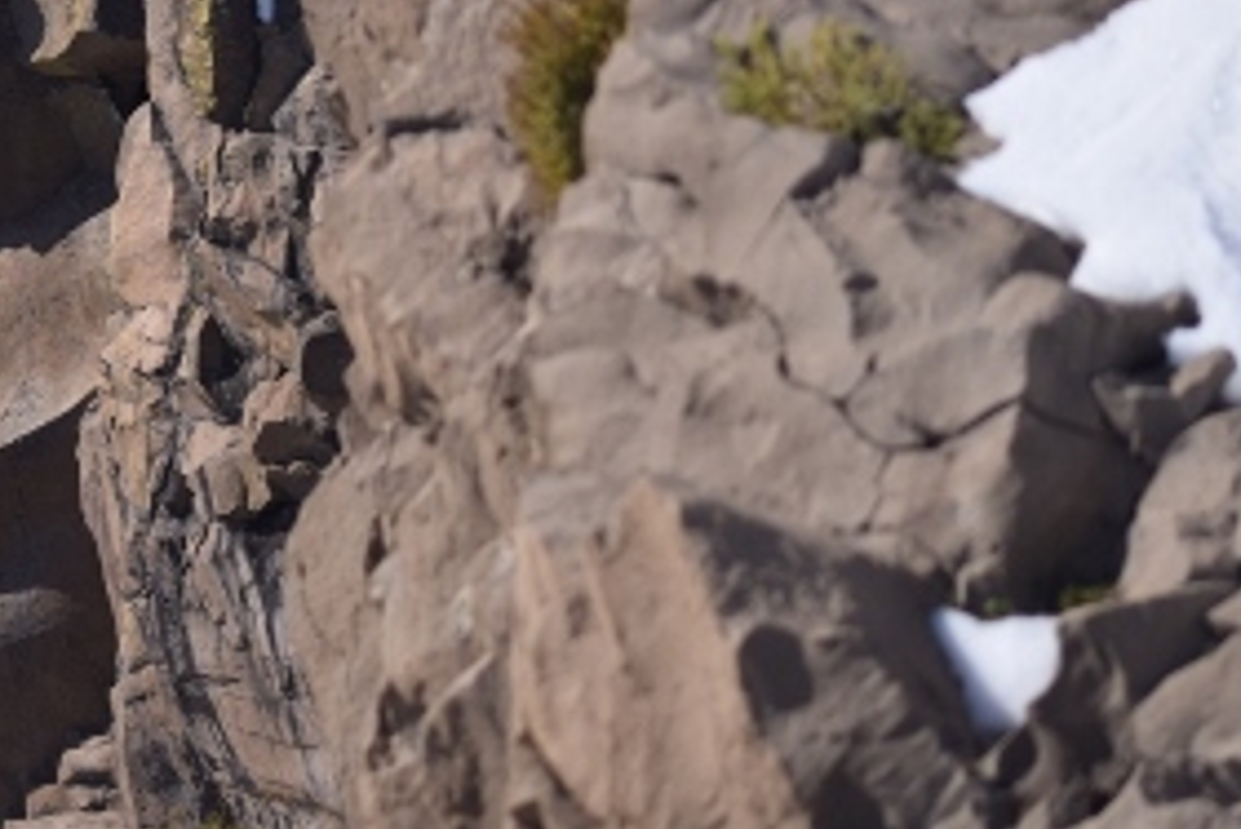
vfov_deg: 5.7
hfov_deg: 8.5
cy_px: 175
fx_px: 8277
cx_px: 31
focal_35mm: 240
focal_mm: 70
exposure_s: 1/4000
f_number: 8
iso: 200
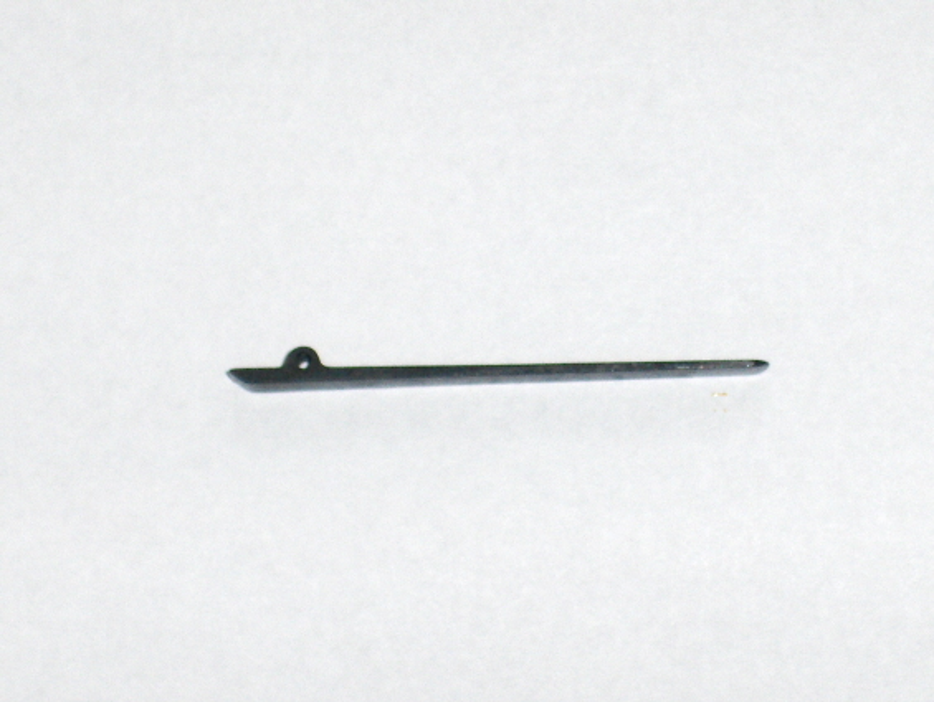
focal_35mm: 105
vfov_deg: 14.1
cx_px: 467
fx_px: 2836
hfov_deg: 18.7
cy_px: 351
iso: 100
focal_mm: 22.5
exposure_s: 1/125
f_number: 5
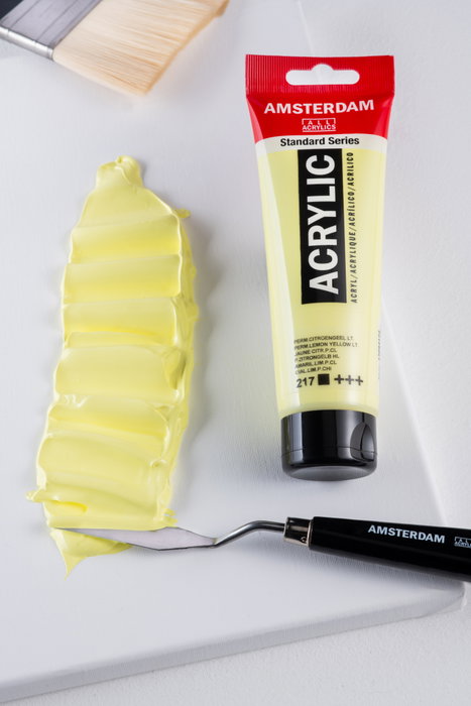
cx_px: 236
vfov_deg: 23.9
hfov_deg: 16.1
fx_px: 1667
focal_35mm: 85
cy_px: 353
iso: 125
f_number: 16
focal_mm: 85
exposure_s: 1/125
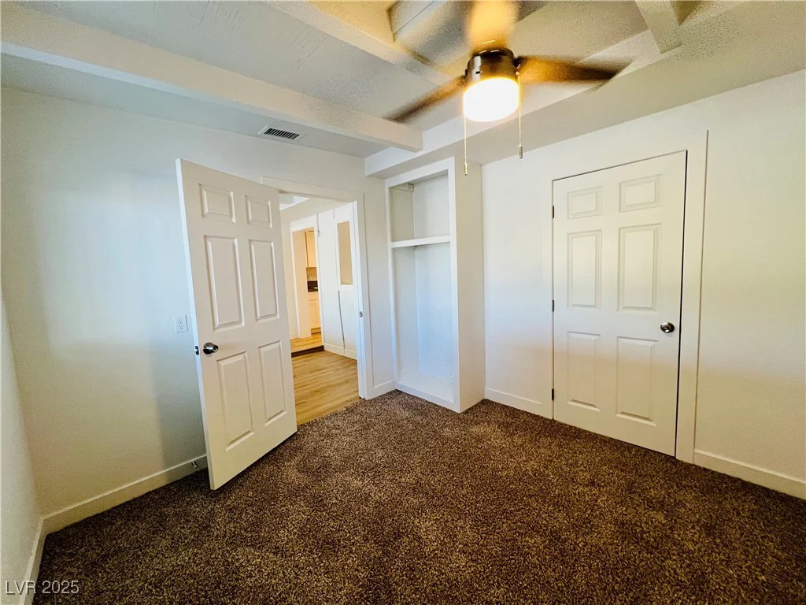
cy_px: 302
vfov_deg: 89.9
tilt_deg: -7.0
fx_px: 303
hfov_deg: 106.2
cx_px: 403
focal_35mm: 13
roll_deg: +2.7
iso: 200
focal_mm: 1.57
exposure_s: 1/120
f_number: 1.8
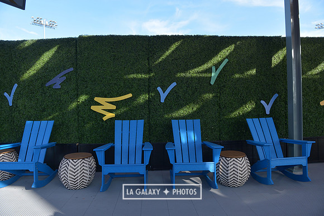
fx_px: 216
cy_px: 108
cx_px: 162
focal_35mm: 24
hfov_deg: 73.7
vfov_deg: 53.2
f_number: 4.5
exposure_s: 1/500
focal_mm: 24
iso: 200
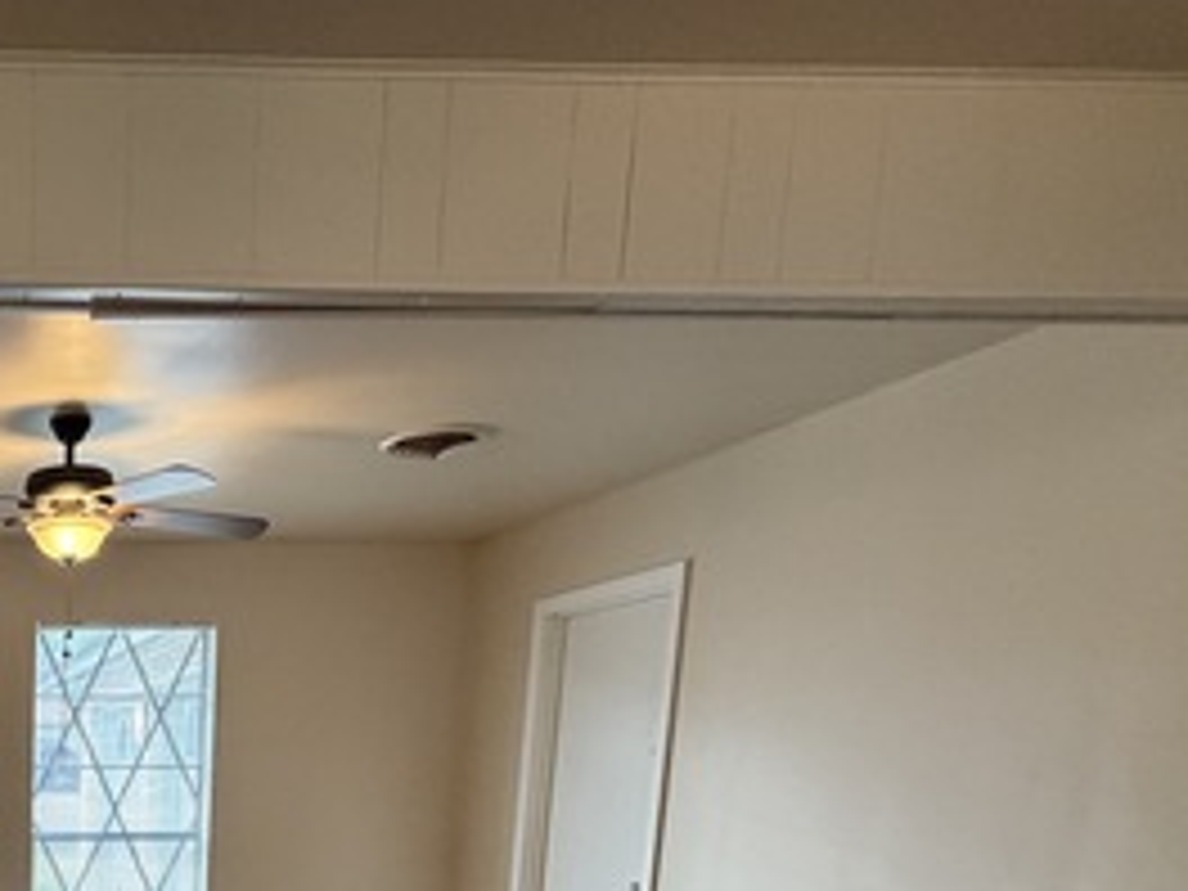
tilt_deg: -9.9
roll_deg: +0.2
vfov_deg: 35.8
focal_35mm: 34
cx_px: -72
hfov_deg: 43.7
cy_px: 972
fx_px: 1167
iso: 320
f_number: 2.2
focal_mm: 2.22
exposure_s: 1/60
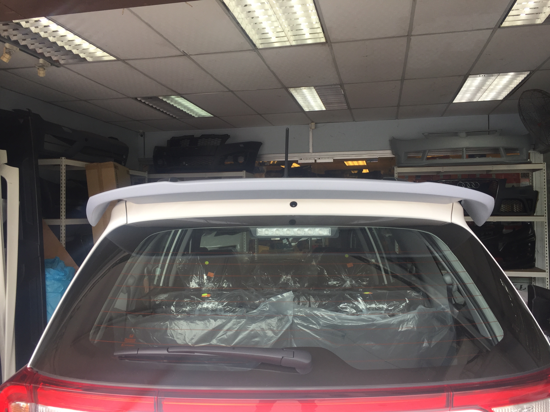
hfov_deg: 61.7
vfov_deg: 48.2
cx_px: 275
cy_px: 206
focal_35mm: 29
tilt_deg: +1.2
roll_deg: -1.0
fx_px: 461
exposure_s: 1/114
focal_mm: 4.15
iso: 32
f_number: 2.2
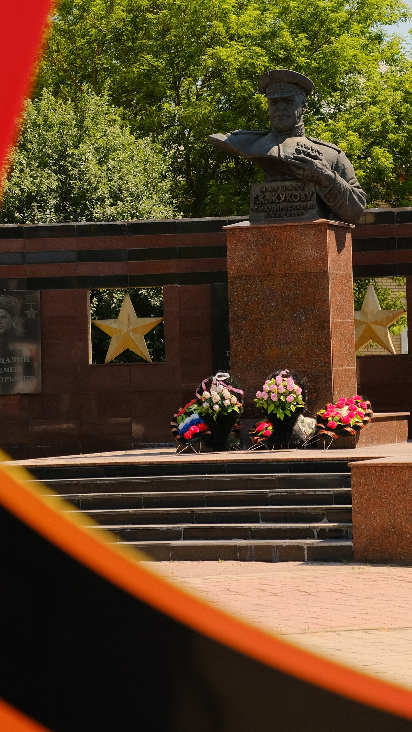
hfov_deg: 9.9
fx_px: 2369
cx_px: 277
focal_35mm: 122
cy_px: 195
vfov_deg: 17.5
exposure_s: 1/3200
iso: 640
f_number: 4
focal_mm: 44.6
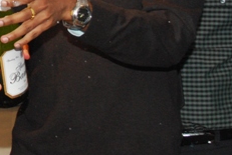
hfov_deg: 12.5
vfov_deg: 8.7
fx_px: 1001
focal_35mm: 155
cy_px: -87
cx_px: -119
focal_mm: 32
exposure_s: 1/60
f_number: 7.1
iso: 800
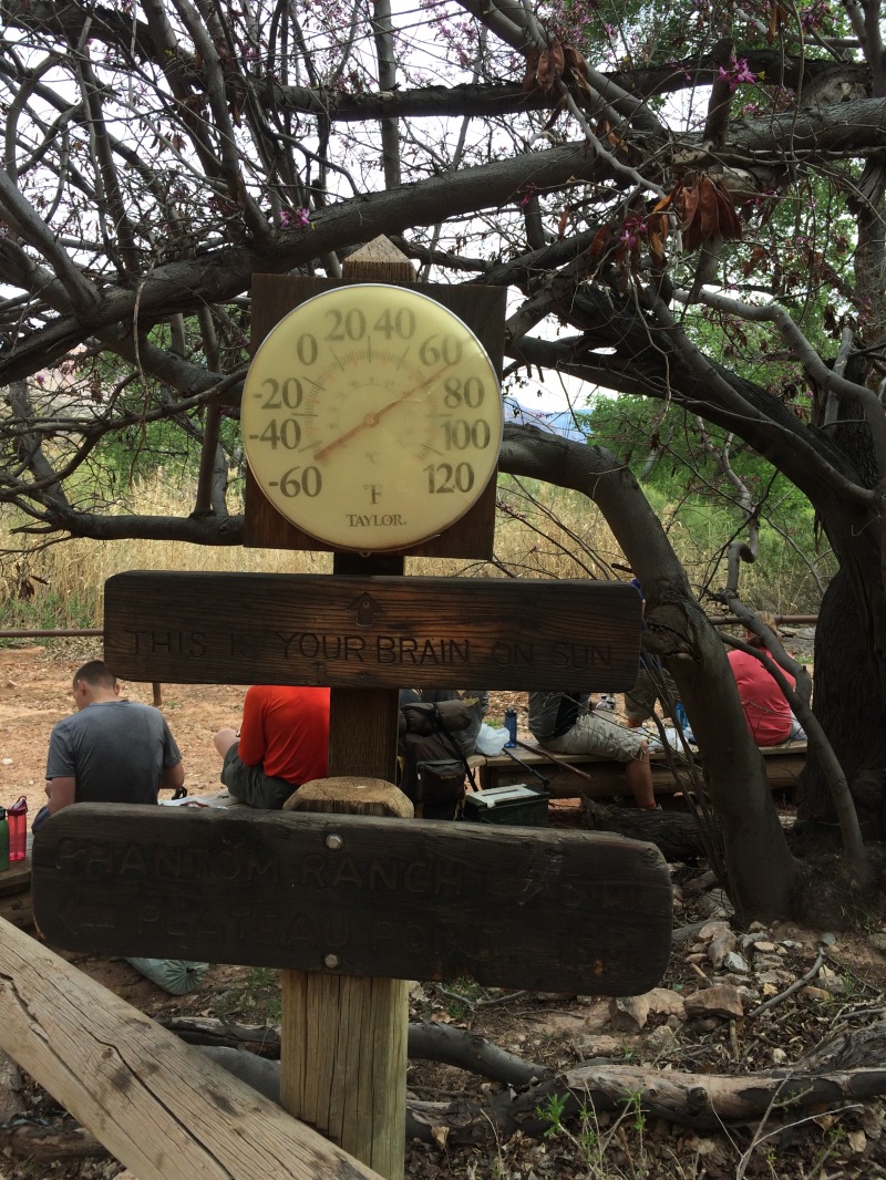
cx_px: 443
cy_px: 590
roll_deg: +0.1
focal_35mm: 29
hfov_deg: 48.2
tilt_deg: -7.8
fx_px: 989
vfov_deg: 61.6
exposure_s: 1/513
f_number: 2.2
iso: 32
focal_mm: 4.15
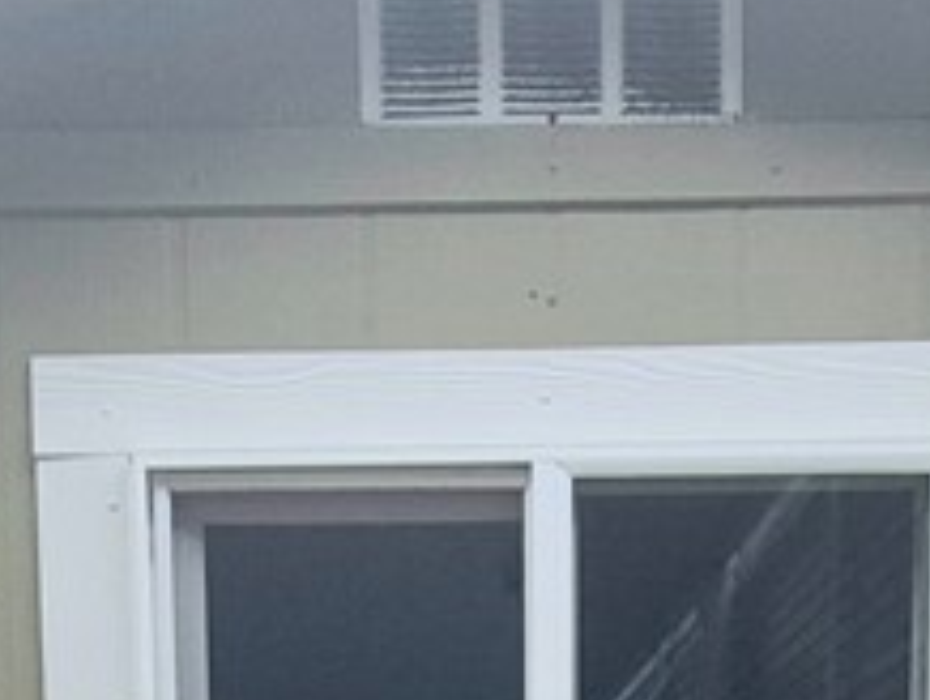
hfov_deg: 31.4
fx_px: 1641
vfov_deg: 19.0
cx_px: 311
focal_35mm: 61
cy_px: 1229
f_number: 2.2
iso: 50
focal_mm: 1.74
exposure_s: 1/714
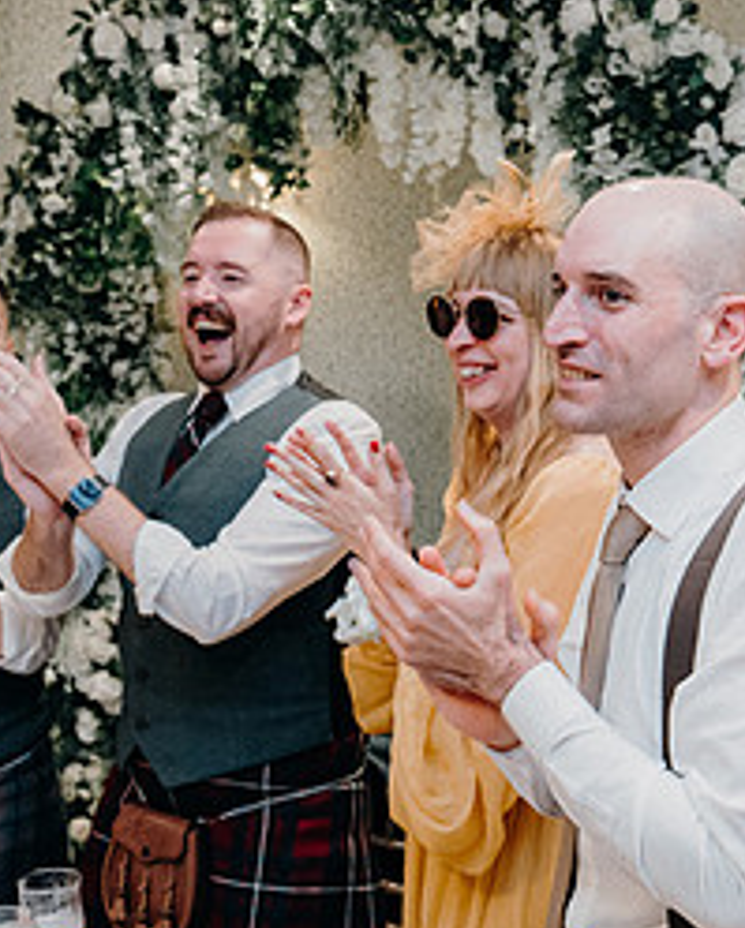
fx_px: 1568
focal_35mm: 57
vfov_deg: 32.9
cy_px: 563
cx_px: 487
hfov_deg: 26.6
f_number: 3.5
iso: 2500
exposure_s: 1/160
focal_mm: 26
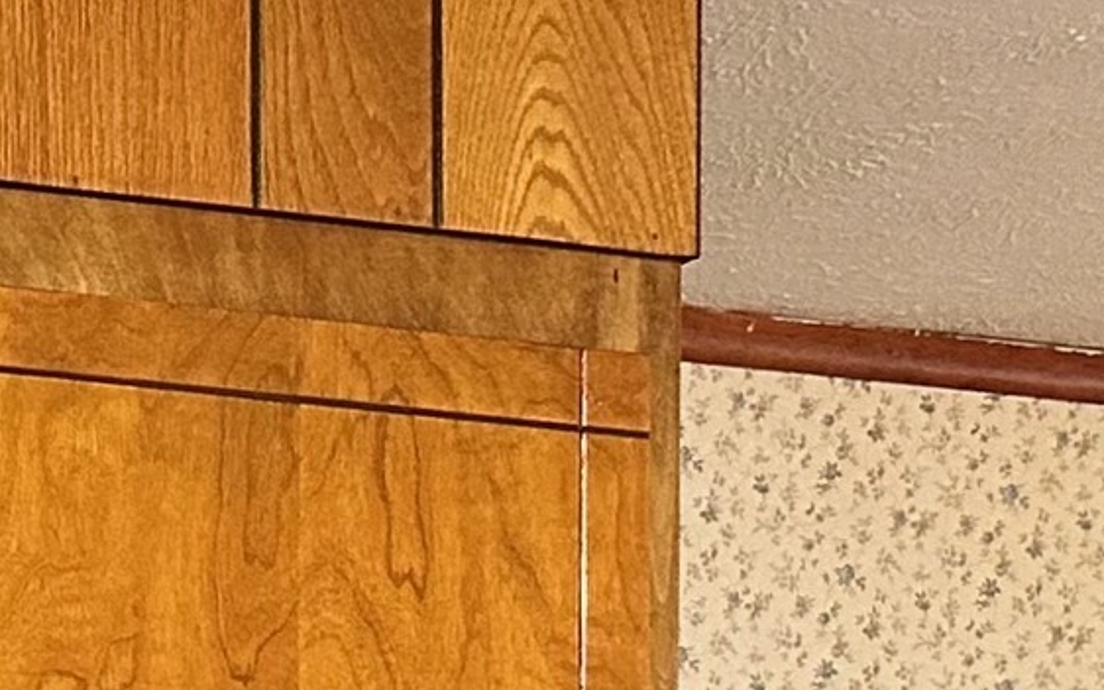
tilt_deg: -1.5
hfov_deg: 12.5
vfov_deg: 8.3
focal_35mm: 139
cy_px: 1915
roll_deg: -1.1
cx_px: -1336
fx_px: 4181
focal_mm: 6.86
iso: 400
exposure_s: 1/60
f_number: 1.78
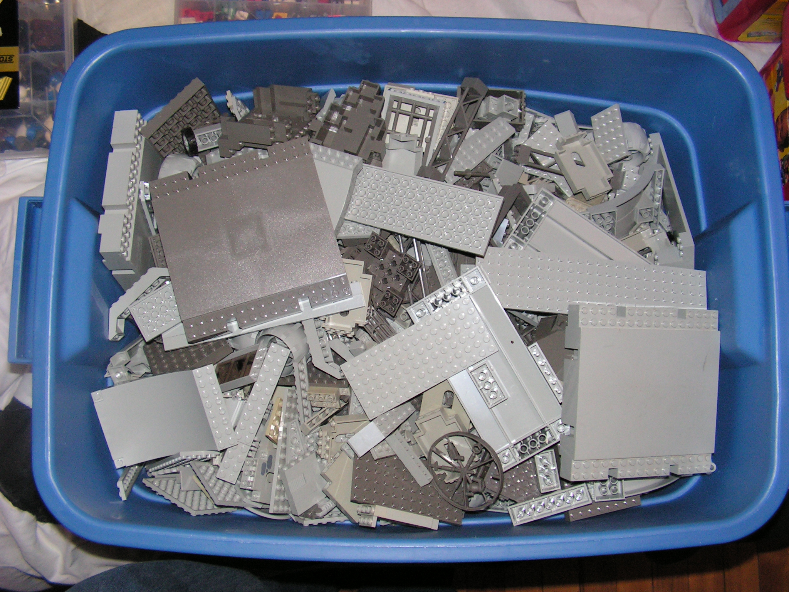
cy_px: 296
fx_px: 821
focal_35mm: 36
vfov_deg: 39.7
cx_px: 394
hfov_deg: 51.4
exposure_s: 1/40
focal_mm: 6
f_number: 3.2
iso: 200
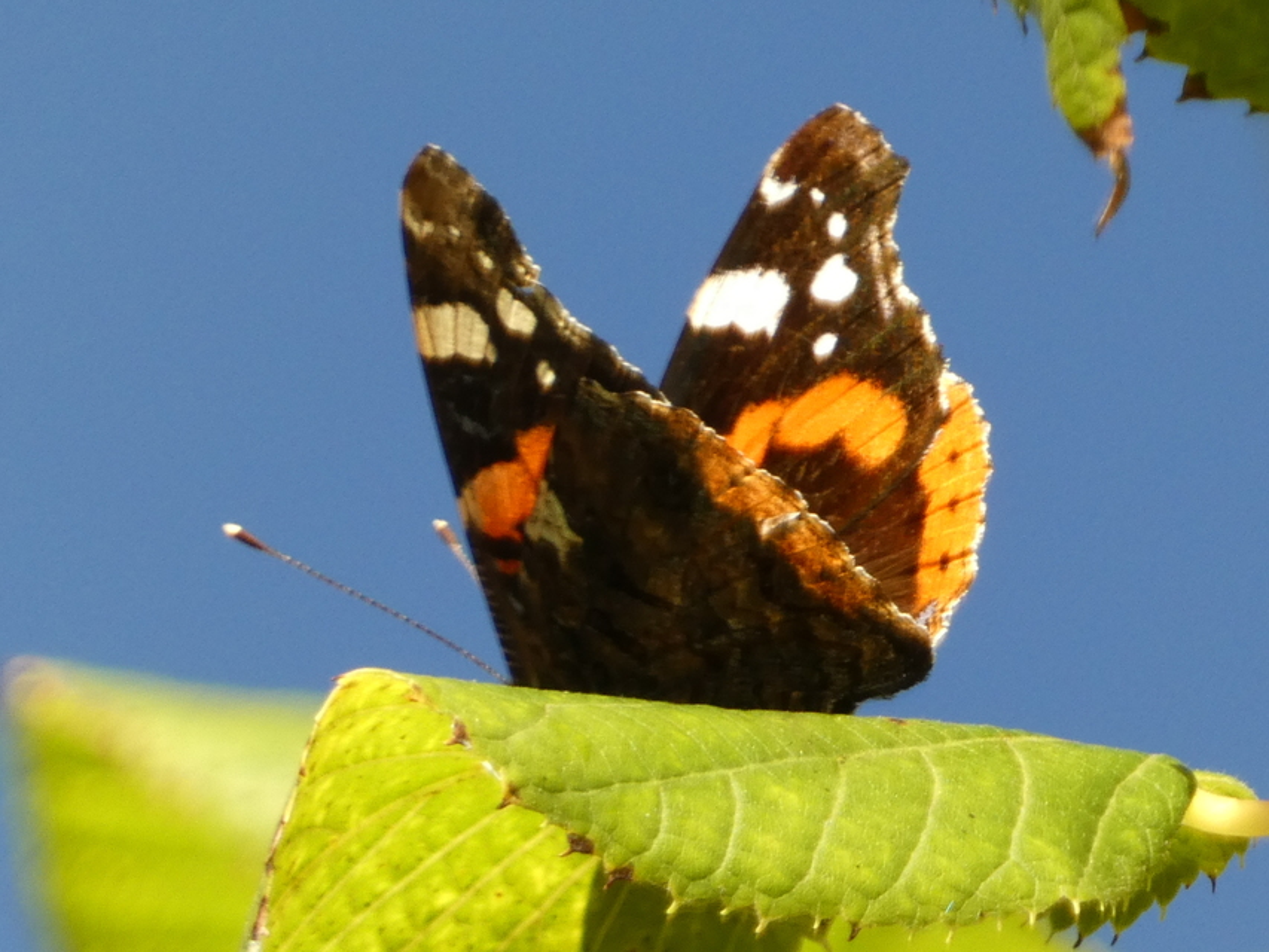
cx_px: 634
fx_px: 35785
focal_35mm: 976
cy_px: 476
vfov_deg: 1.5
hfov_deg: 2.0
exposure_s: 1/125
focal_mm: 174.8
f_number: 5.6
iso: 200
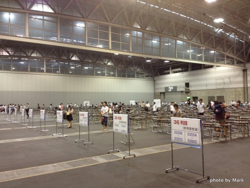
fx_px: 253
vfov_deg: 40.7
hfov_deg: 52.6
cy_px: 94
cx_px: 125
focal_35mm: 35
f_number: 2.4
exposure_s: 1/20
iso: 200
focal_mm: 4.28
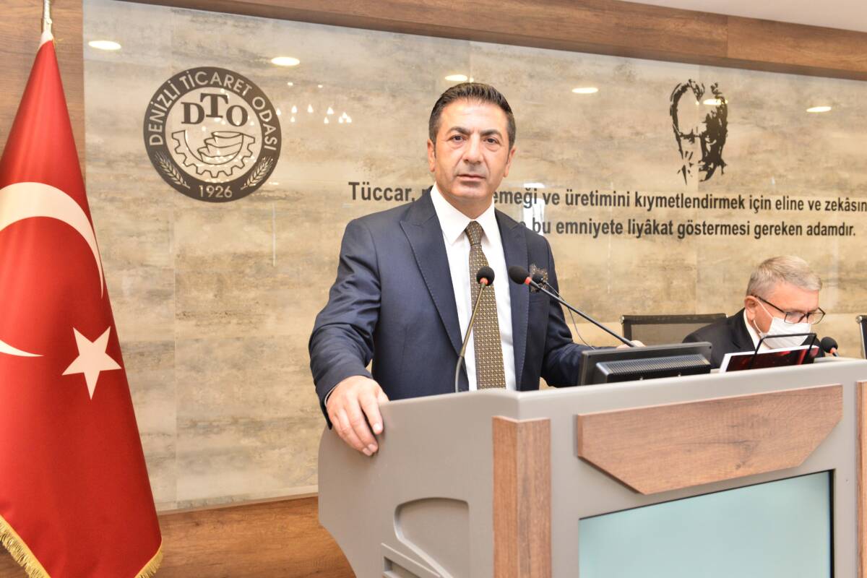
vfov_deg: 36.9
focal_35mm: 36
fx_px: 867
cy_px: 289
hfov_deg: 53.1
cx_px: 434
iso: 2000
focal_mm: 36
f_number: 6.3
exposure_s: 1/60
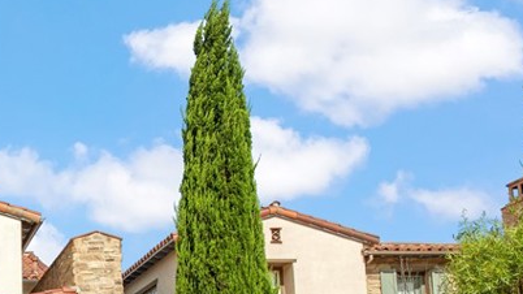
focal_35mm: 64
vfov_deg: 17.9
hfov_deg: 29.8
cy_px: 352
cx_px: -40
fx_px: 887
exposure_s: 1/500
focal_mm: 24
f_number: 11
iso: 200
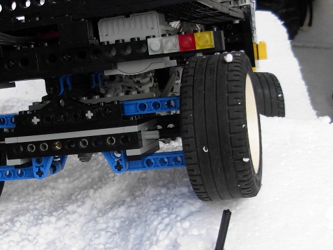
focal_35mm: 76
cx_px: 98
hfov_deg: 25.5
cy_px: 111
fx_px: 731
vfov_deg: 19.4
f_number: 2.9
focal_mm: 6.3
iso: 79
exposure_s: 1/313
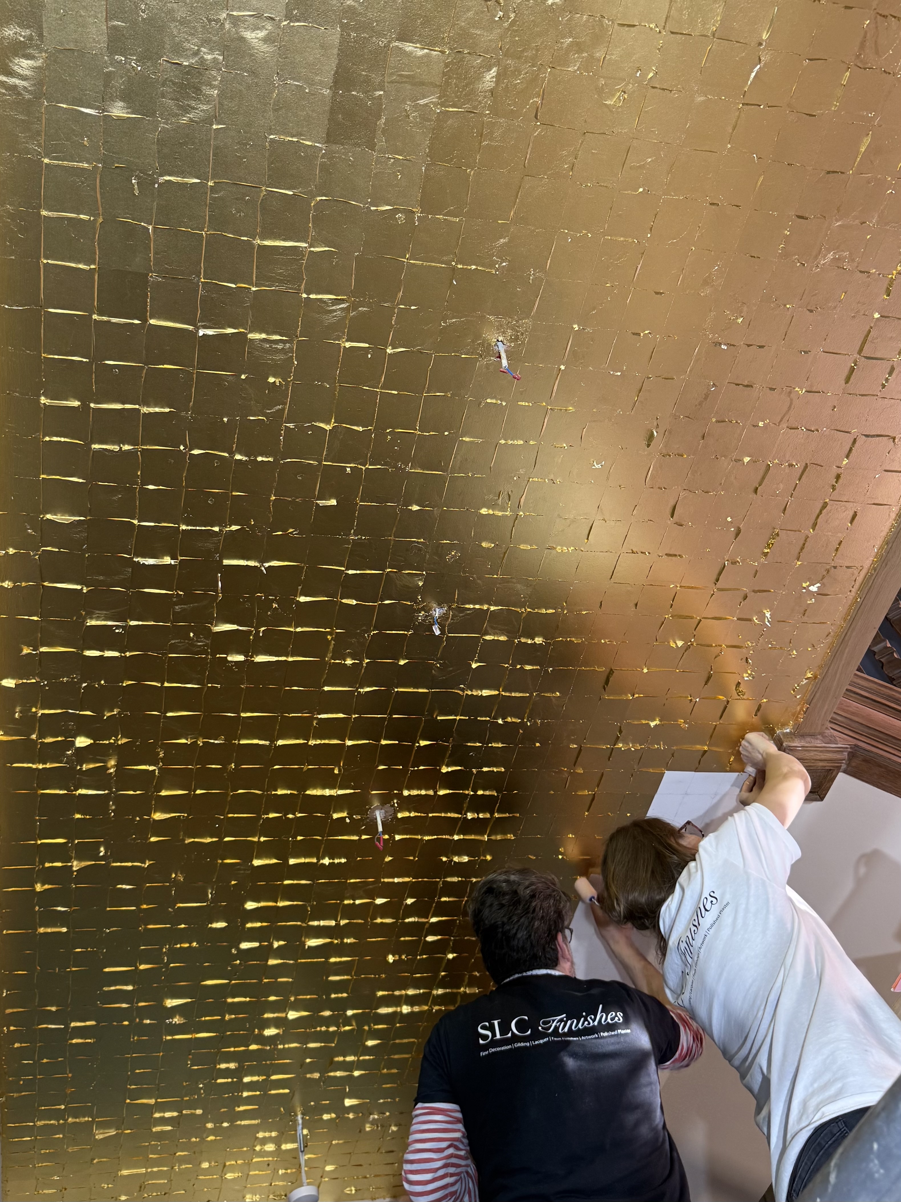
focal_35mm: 24
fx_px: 833
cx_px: 450
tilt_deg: +51.9
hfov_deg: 56.8
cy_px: 601
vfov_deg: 71.6
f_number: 1.78
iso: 160
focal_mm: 6.76
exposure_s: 1/50
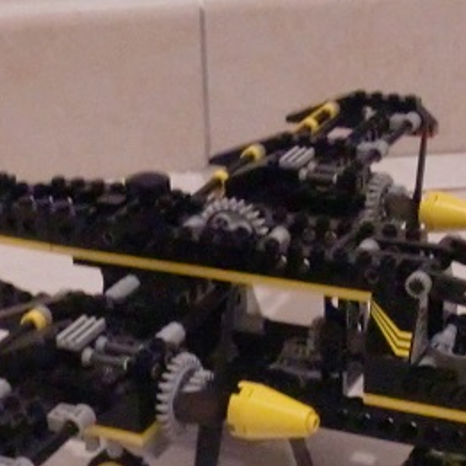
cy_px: 377
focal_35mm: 97
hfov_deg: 17.9
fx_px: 1477
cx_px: 155
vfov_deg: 17.8
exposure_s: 1/60
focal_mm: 6.3
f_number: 2.8
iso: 1250
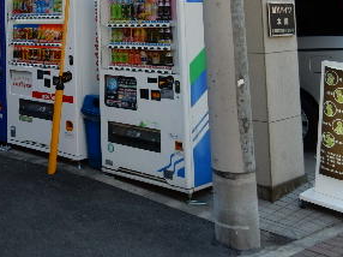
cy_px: -30
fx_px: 554
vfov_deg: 24.2
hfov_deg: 32.5
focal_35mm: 56
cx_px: 26
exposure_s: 1/200
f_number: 3.7
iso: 125
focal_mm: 4.5
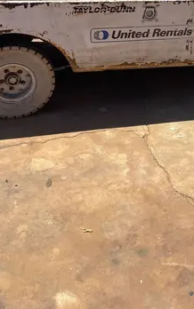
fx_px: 490
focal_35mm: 58
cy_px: 53
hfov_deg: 22.1
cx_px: 158
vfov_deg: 33.8
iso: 32
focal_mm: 4.25
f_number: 1.8
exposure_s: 1/2817
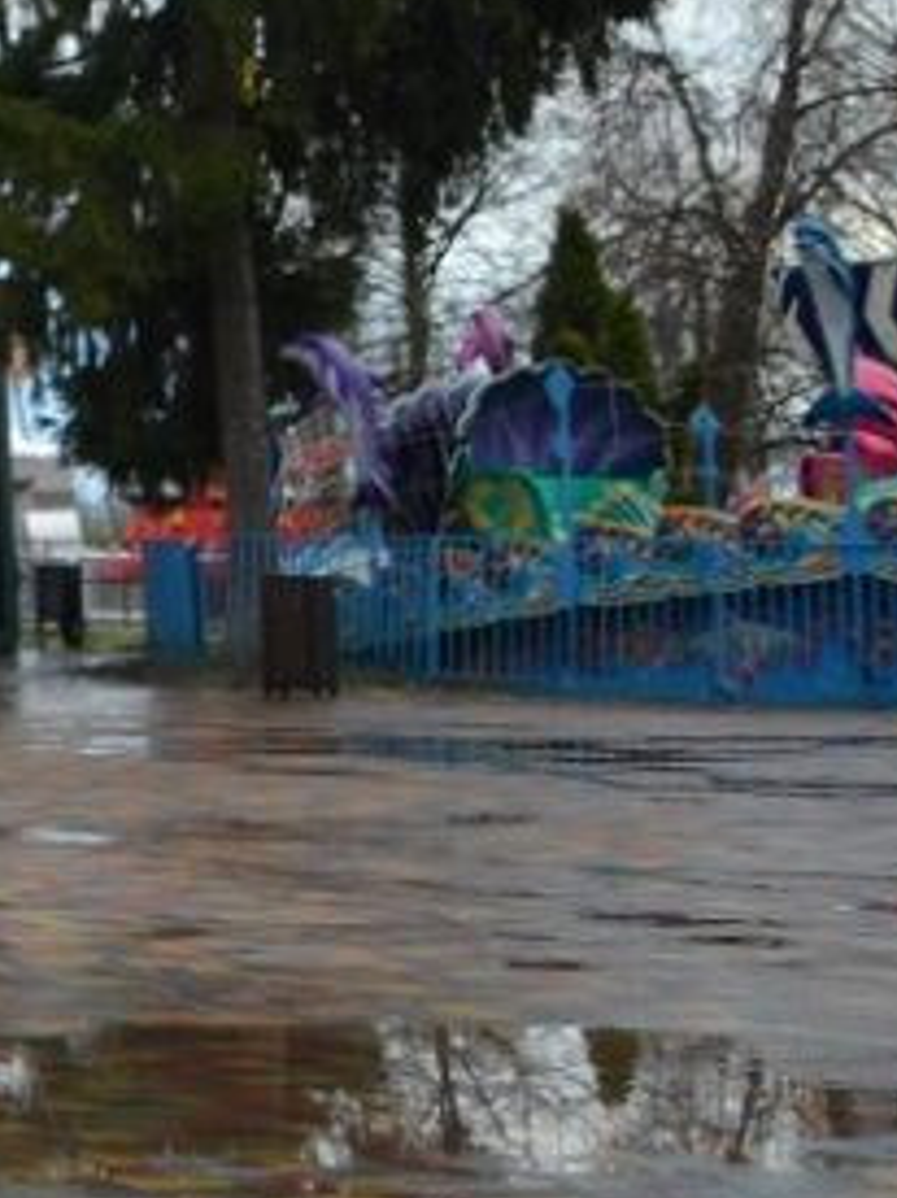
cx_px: -1511
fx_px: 3907
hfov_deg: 10.5
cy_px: -320
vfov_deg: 16.5
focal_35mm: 113
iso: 250
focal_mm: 18
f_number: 4
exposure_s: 1/1000
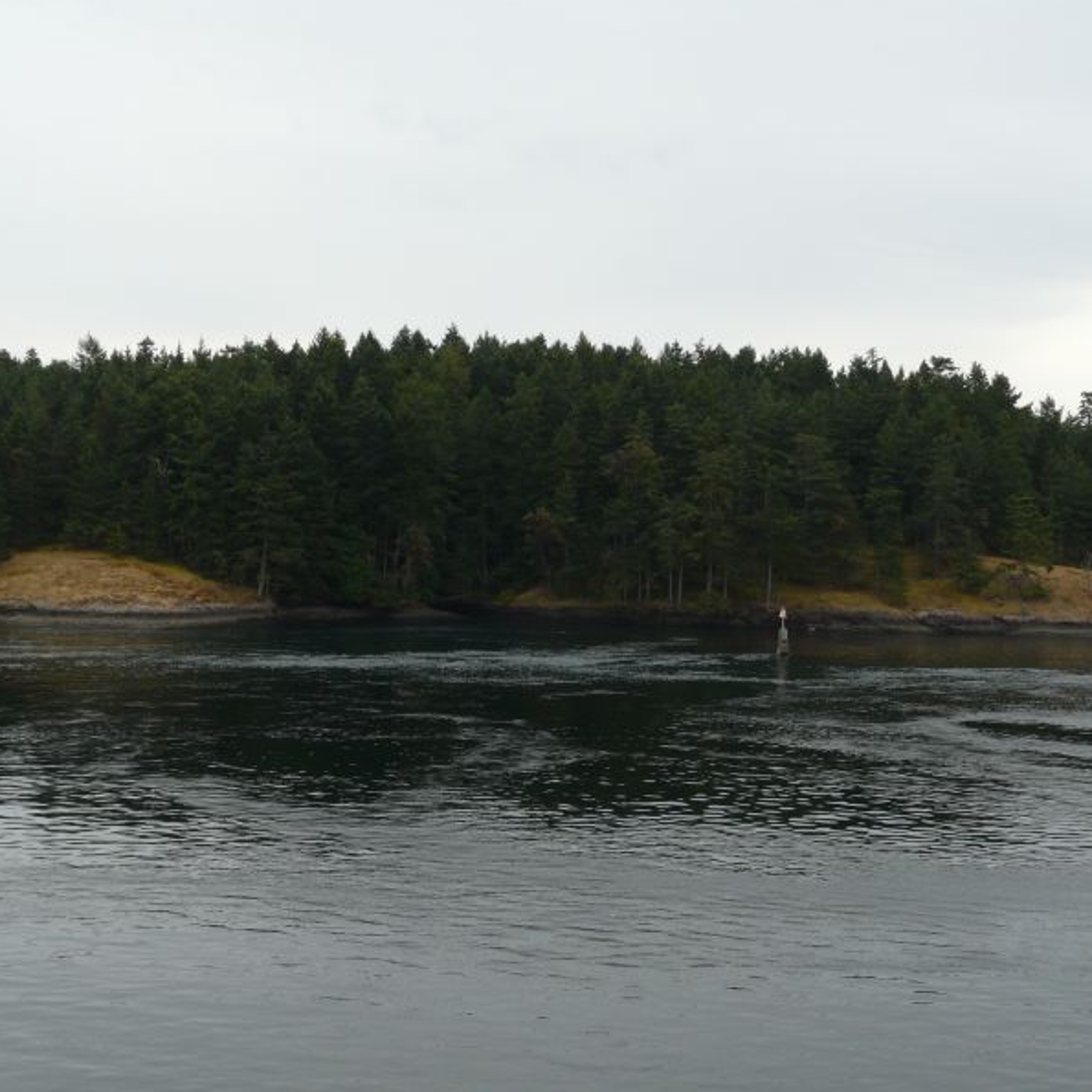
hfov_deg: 30.0
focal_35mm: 57
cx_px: 639
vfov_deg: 30.0
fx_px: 2034
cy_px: 543
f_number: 5.6
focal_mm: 7.9
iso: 100
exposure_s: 1/320
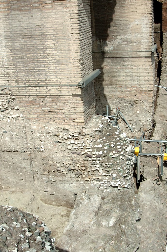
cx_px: 86
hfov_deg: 25.9
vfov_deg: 38.2
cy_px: 137
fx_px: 363
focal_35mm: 52
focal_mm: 24
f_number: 10
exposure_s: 1/400
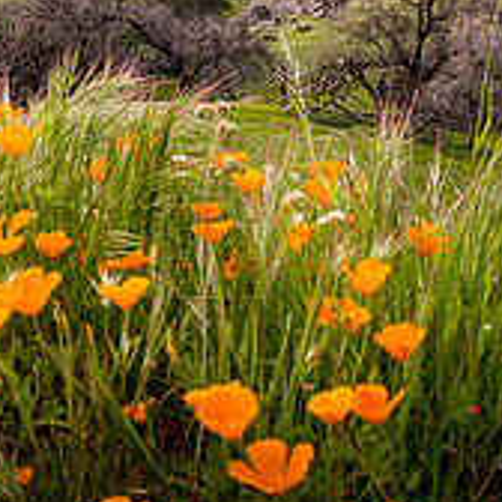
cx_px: 224
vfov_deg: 21.0
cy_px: -27
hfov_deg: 21.9
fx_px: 1296
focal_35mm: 79
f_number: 8
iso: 64
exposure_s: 1/50
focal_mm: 27
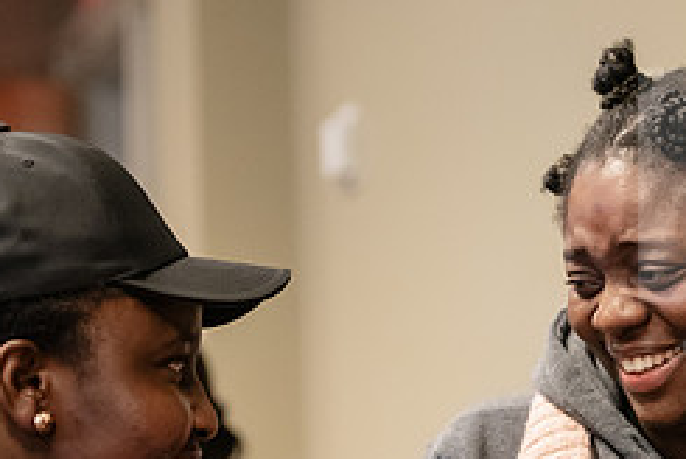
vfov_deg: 6.5
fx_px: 4064
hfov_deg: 9.6
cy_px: 407
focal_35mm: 213
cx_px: 554
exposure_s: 1/200
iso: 2500
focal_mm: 90
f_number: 2.8
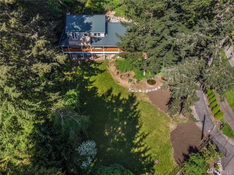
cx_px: 117
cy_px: 88
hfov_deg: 71.6
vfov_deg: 56.7
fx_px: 162
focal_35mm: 24
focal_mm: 4.5
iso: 100
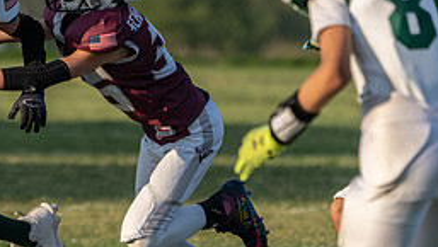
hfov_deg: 3.1
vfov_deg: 1.7
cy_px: 91
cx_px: -2
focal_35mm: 701
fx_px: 8147
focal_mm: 297
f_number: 5.6
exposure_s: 1/1600
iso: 400
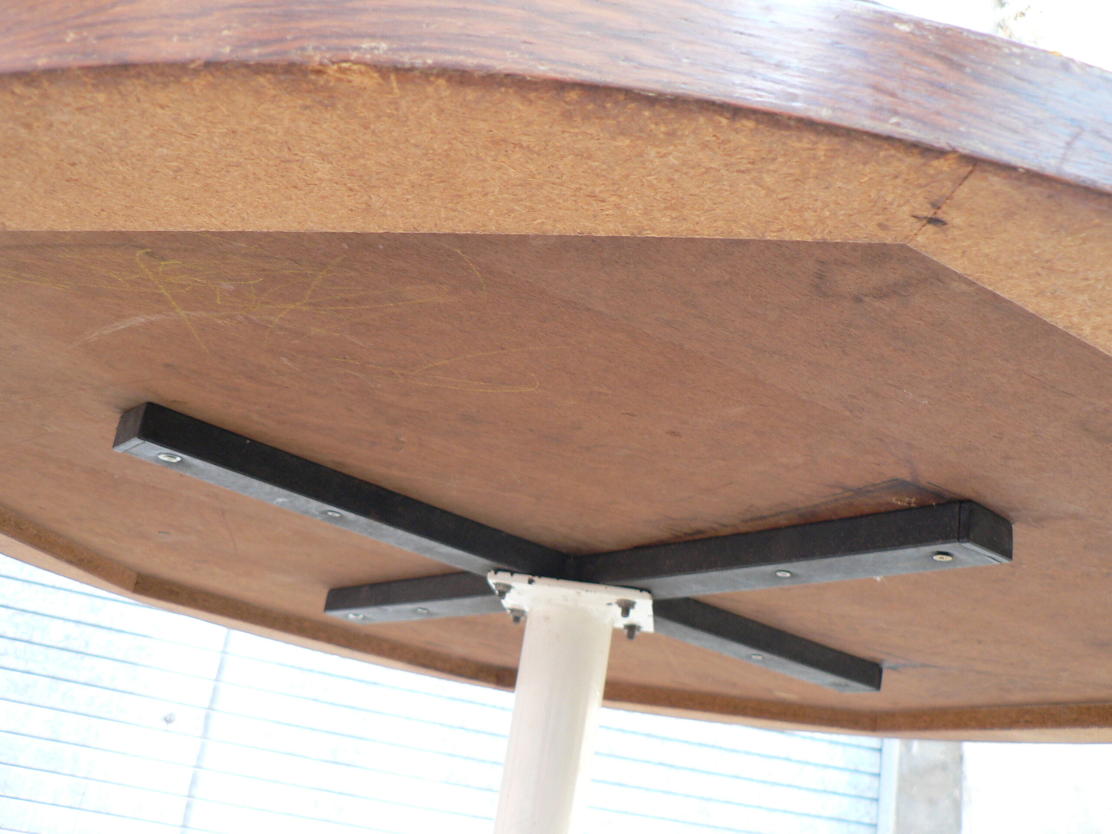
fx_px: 1156
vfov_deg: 39.7
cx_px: 556
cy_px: 417
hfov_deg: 51.4
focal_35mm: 36
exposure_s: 1/30
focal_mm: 6
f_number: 2.8
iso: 150
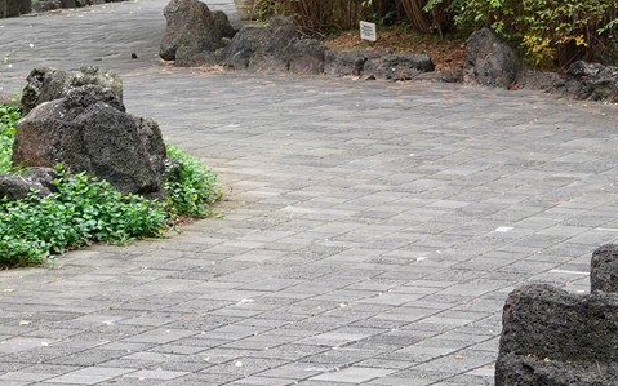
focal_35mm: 149
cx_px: -46
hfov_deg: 13.8
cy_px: -195
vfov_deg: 8.6
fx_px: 2509
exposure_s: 1/100
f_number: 7.1
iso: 400
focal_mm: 35
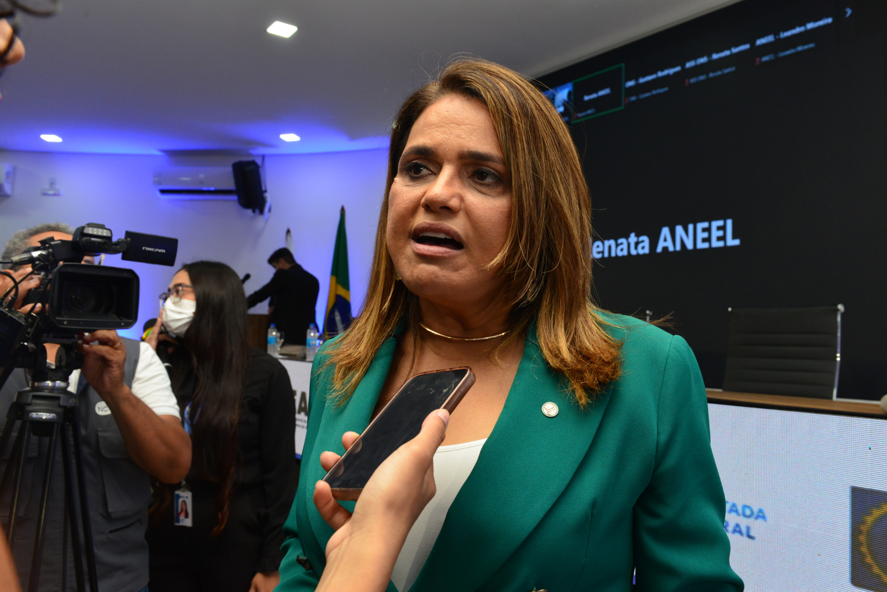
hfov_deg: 63.6
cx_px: 444
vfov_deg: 45.0
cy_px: 296
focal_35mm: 29
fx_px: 715
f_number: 9
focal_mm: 29
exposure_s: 1/125
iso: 2000
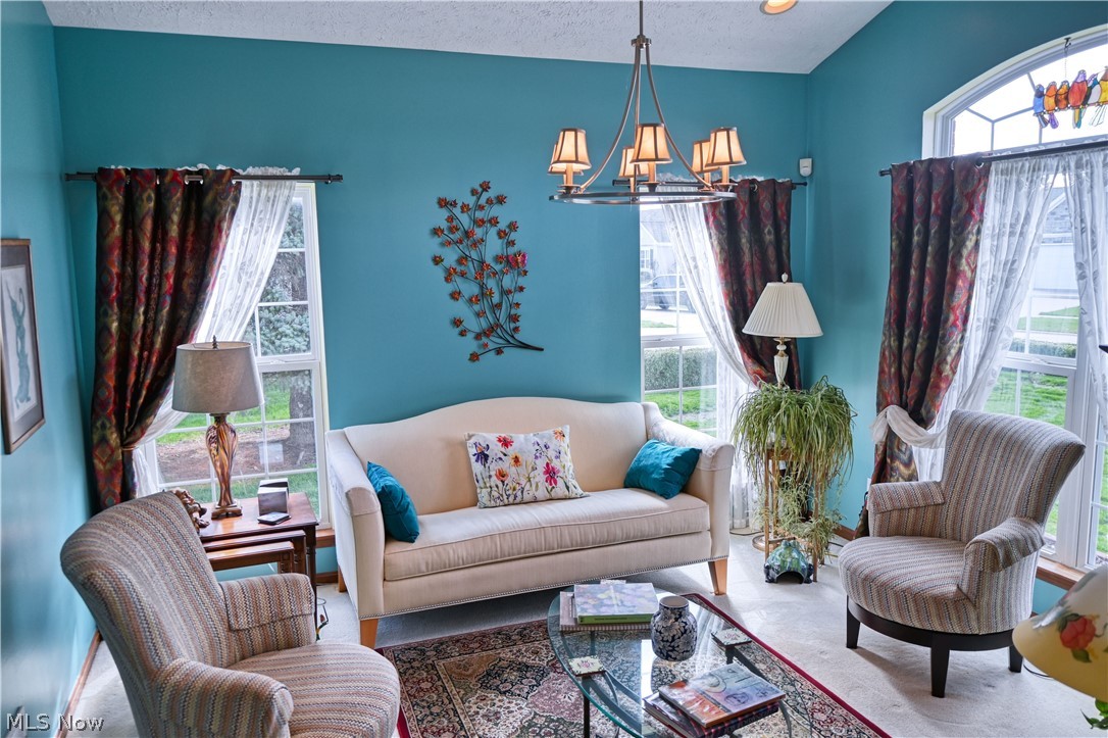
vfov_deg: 47.9
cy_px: 369
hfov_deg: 67.4
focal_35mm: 27
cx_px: 554
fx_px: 831
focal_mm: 18
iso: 100
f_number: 3.5
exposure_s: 1/320
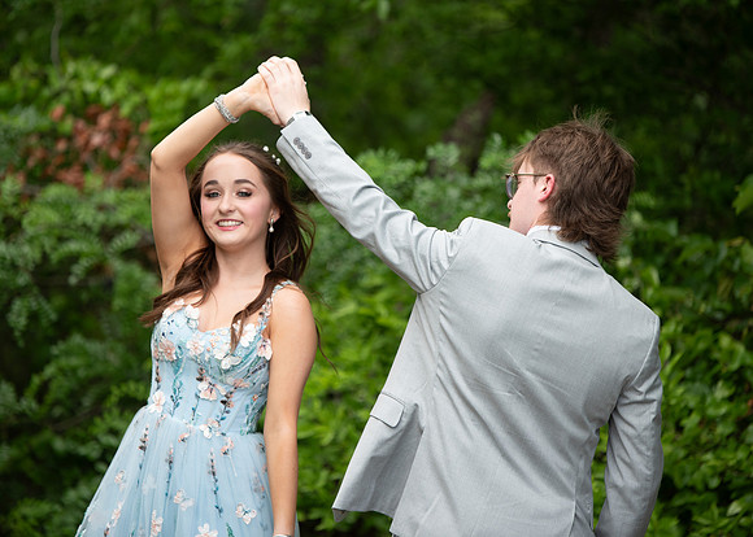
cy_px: 216
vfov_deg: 6.4
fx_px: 4822
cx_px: 326
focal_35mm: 226
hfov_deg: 8.9
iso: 100
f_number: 2.8
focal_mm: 180
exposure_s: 1/640
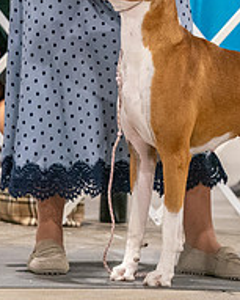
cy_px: -38
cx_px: 156
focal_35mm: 663
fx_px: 5882
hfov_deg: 2.3
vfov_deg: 2.9
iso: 6400
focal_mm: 200
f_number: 3.2
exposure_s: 1/250
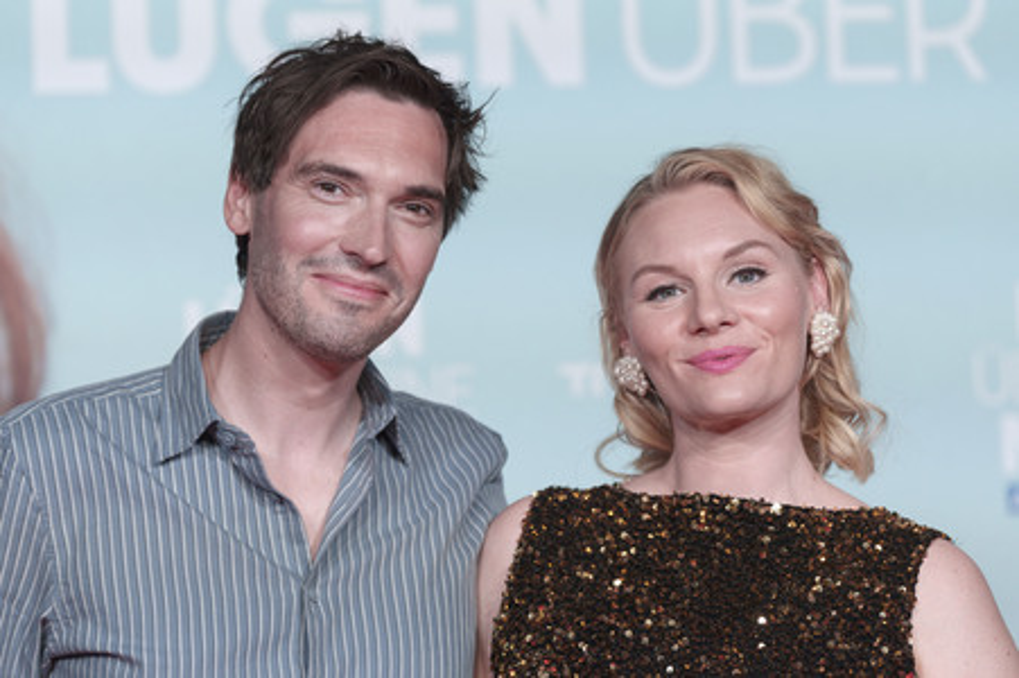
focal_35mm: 136
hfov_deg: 15.1
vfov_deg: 10.1
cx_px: 510
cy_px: 339
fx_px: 3847
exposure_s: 1/160
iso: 500
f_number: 3.5
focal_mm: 136
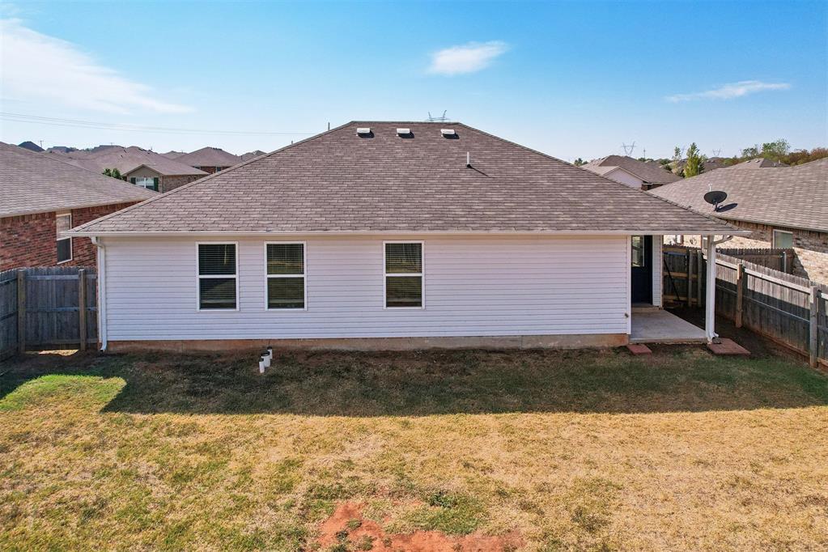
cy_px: 276
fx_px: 506
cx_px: 414
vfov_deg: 57.2
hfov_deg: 78.6
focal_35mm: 22
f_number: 2.8
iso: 100
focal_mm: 8.4
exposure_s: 1/640
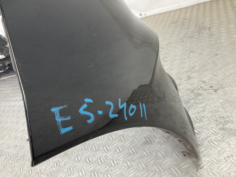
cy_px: 88
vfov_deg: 48.2
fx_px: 198
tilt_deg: -29.9
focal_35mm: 29
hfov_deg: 61.7
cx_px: 118
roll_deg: +20.1
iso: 40
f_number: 1.8
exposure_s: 1/120
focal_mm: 3
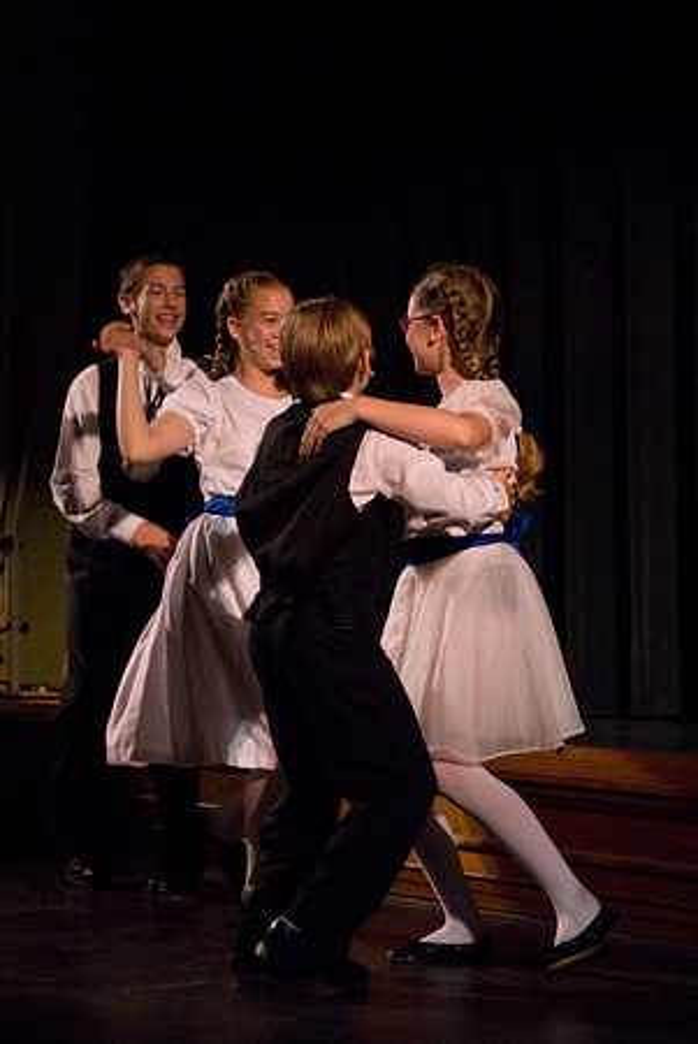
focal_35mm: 75
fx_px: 2176
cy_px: 522
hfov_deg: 18.2
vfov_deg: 27.0
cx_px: 349
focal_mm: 50
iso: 1600
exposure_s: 1/160
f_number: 2.8
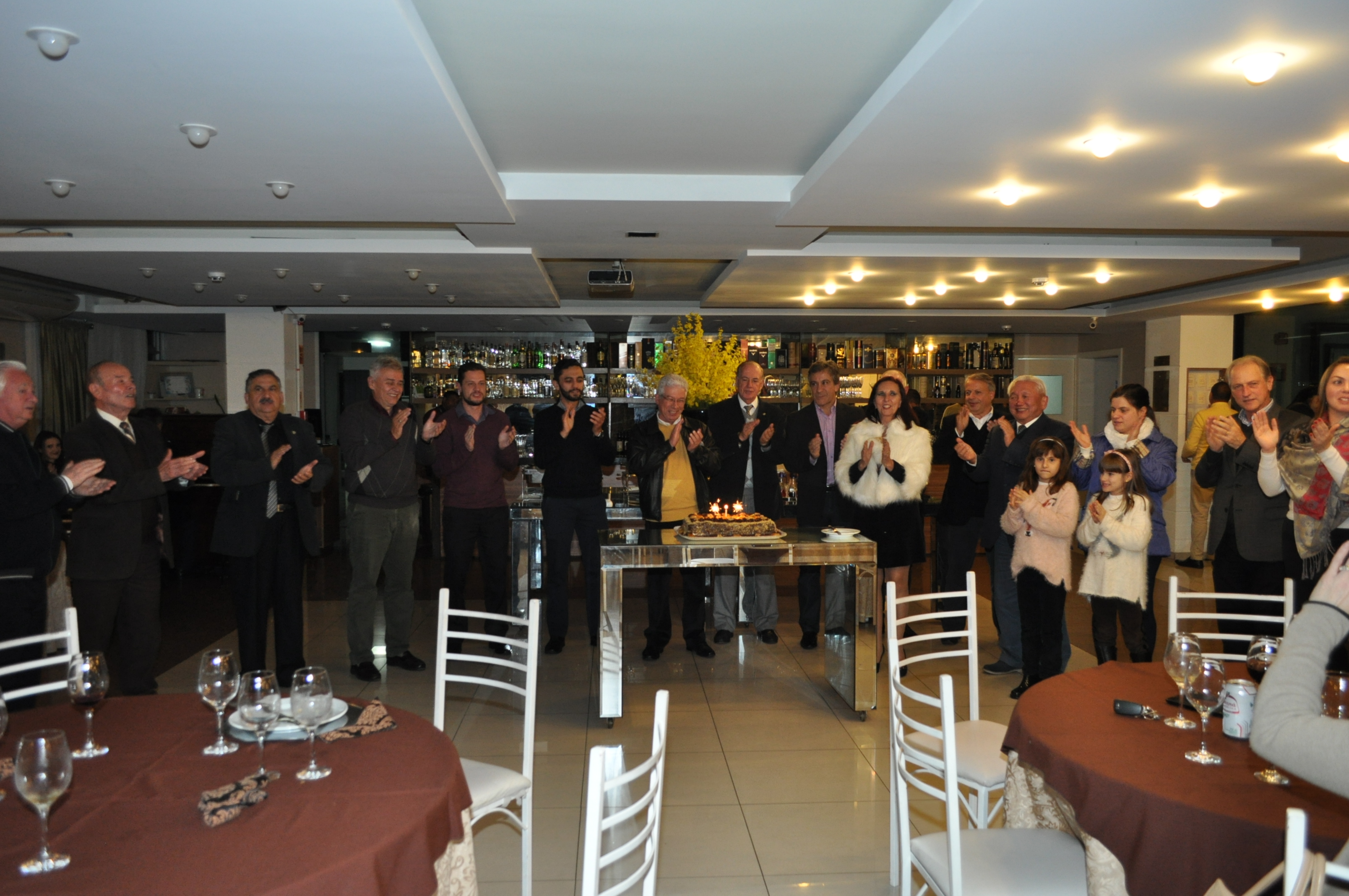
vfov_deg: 47.8
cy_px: 448
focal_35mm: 27
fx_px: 1011
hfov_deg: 67.4
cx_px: 674
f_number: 4
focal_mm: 18
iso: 800
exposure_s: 1/60
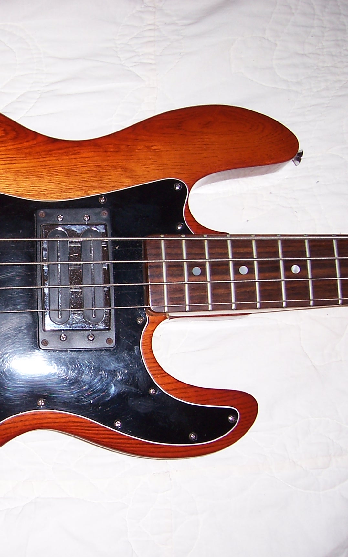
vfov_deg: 39.6
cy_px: 278
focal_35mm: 51
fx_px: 774
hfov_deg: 24.2
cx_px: 0
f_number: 3
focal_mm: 6
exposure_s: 1/60
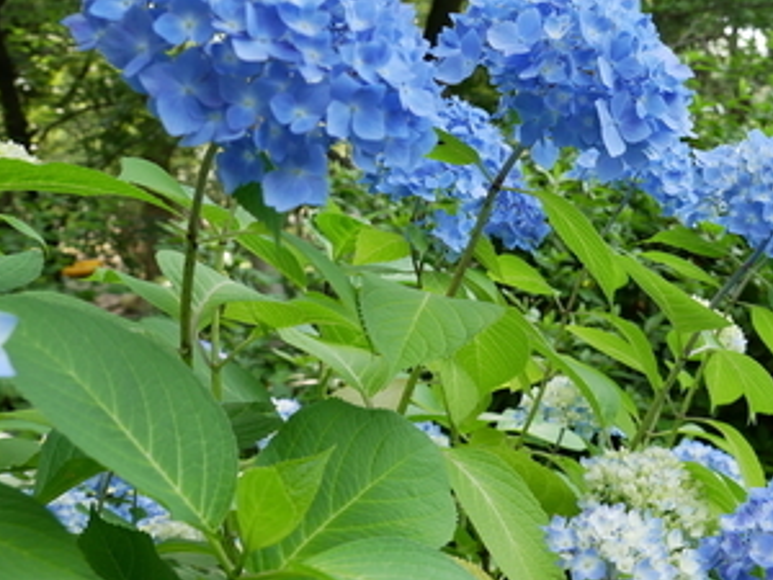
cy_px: 251
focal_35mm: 48
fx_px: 1072
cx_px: 647
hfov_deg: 37.8
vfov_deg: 30.2
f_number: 4.5
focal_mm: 12
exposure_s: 1/160
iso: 200
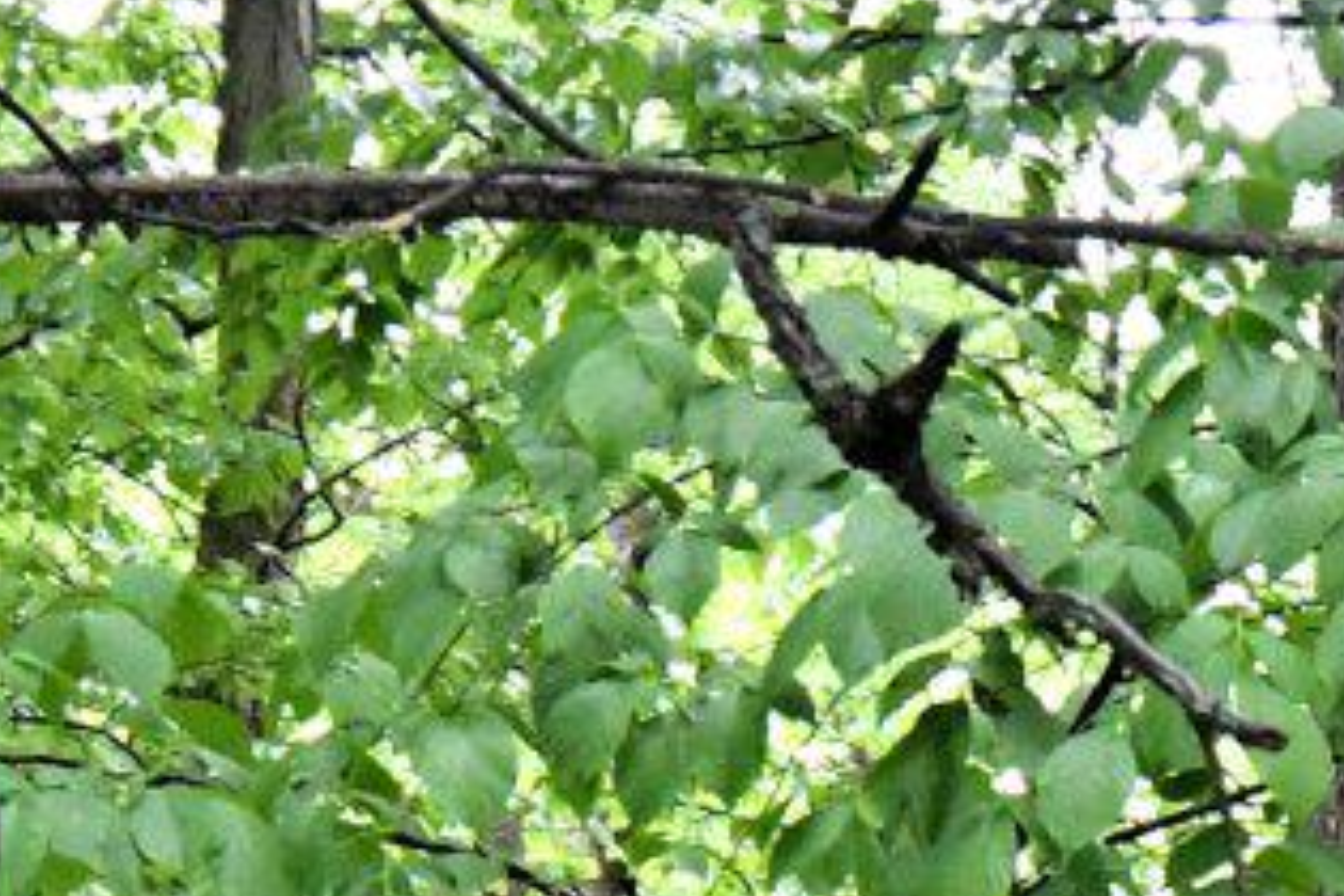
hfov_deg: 10.4
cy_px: 1897
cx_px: 1523
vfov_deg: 6.8
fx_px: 7279
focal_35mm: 195
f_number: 6.3
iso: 2500
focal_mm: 20
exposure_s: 1/160
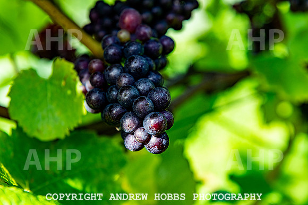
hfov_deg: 35.6
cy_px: 102
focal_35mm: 56
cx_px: 154
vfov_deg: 24.2
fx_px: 479
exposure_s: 1/500
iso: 125
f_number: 5.6
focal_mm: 56
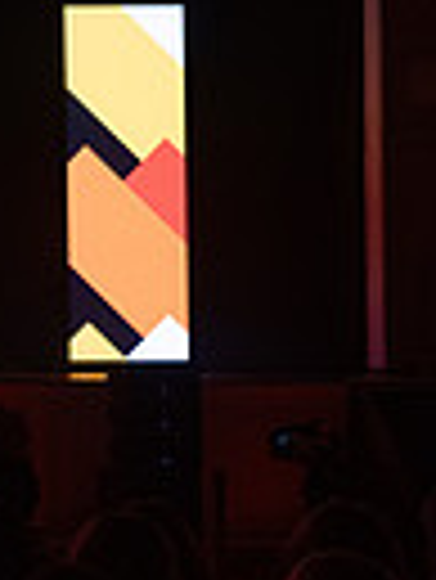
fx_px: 2532
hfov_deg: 8.4
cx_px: -850
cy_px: 277
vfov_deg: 13.1
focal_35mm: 151
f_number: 4
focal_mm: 35
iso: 800
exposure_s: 1/160
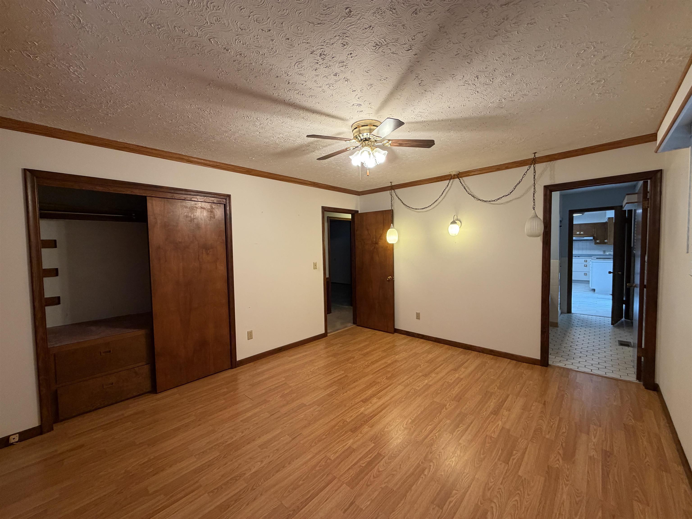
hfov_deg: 102.1
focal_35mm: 14
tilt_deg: -3.2
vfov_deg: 85.7
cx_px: 346
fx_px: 280
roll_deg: +1.1
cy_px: 260
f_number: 2.2
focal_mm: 2.22
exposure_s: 1/60
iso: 200
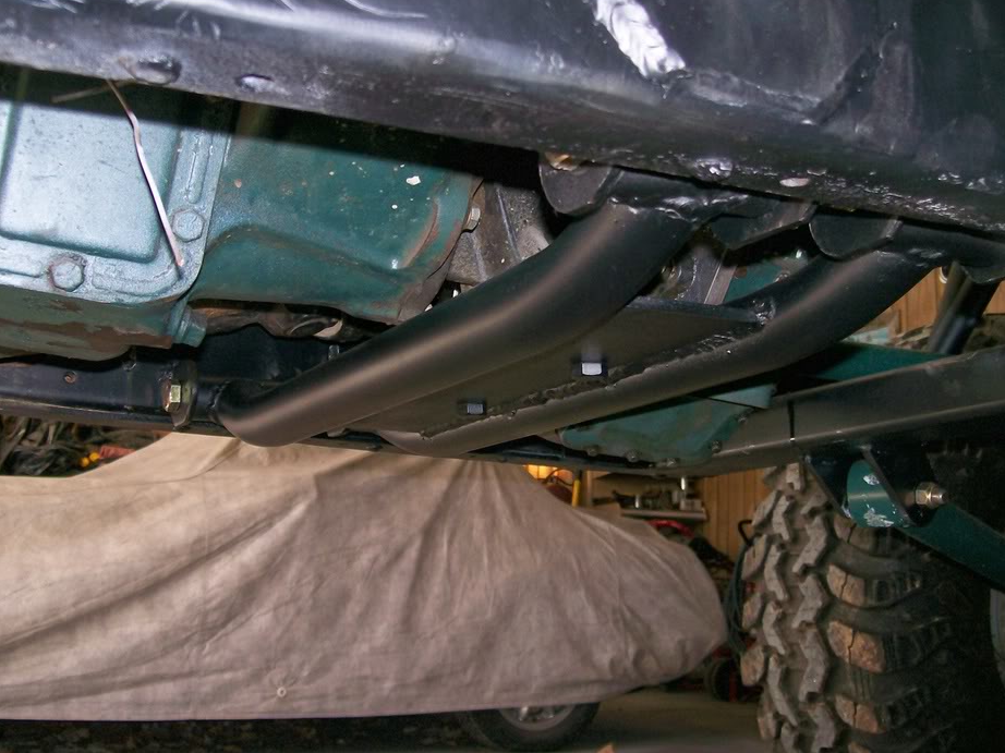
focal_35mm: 40
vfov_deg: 35.9
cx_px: 468
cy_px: 353
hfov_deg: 46.8
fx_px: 1161
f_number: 2.7
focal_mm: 6
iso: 80
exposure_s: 1/64
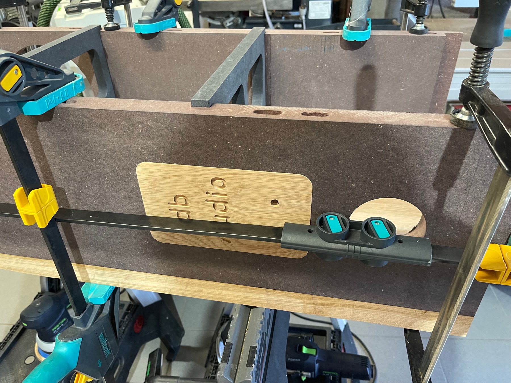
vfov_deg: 54.9
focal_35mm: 25
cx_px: 256
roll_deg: +2.2
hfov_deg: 69.4
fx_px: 369
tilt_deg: -34.4
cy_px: 192
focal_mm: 5.1
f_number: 1.6
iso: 500
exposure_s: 1/50
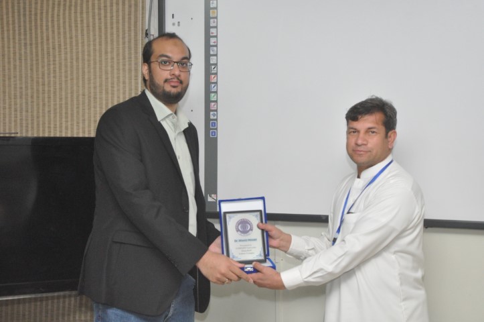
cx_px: 242
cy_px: 161
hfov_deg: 28.1
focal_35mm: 72
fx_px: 967
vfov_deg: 18.9
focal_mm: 48
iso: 2000
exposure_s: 1/60
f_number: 7.1
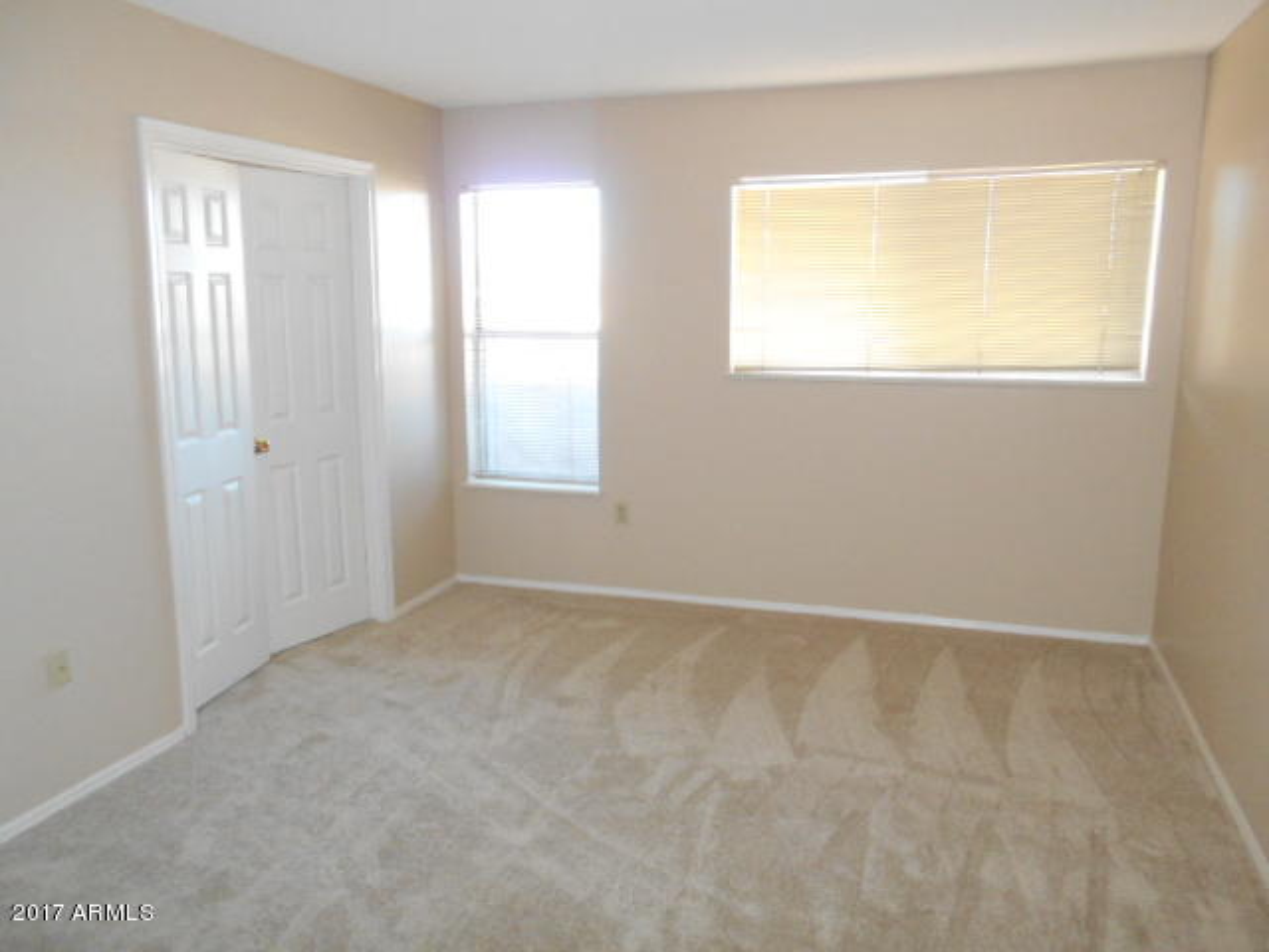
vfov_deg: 53.1
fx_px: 953
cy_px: 476
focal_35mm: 26
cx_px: 634
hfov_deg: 67.3
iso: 280
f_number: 3.2
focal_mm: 4.6
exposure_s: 1/25
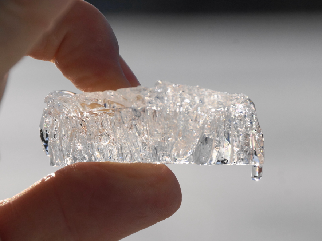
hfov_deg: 5.3
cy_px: 121
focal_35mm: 375
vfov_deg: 4.0
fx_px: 3488
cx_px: 155
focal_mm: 230
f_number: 9
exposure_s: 1/1000
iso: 400
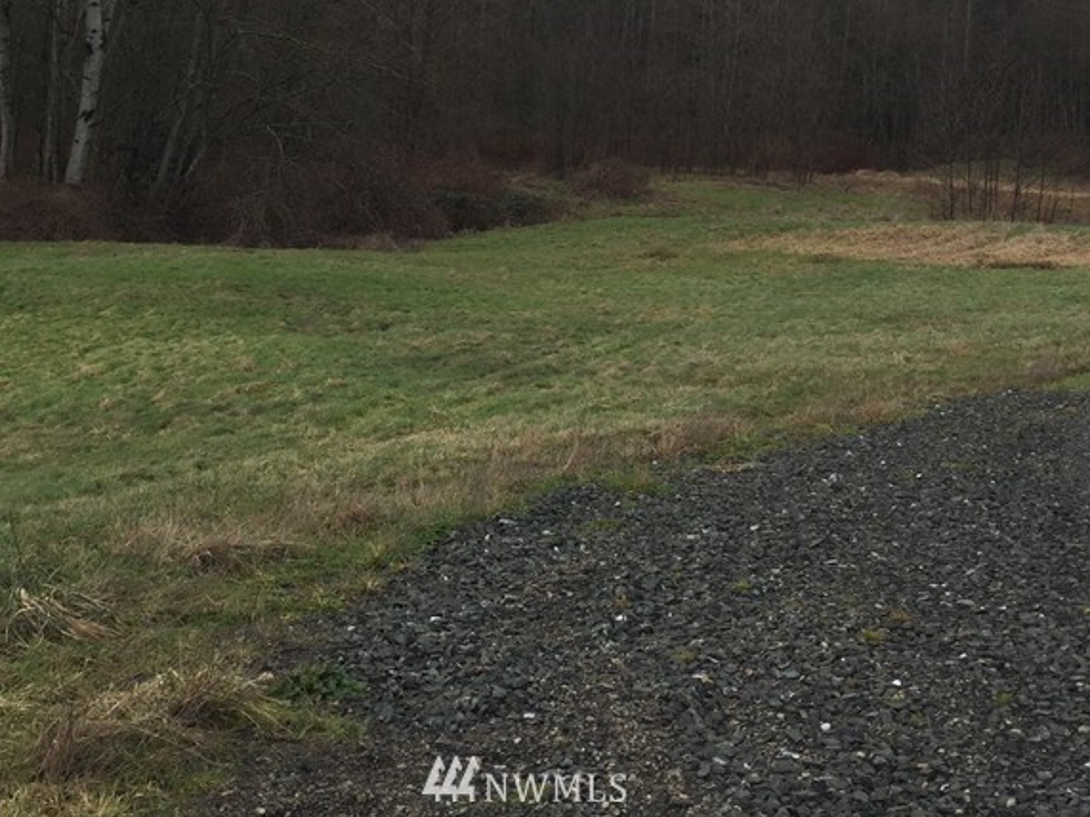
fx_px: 1637
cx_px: 529
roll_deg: -2.6
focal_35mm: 52
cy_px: 118
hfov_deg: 36.8
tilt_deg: -3.1
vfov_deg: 27.2
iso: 32
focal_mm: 4.15
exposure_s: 1/327
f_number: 2.2
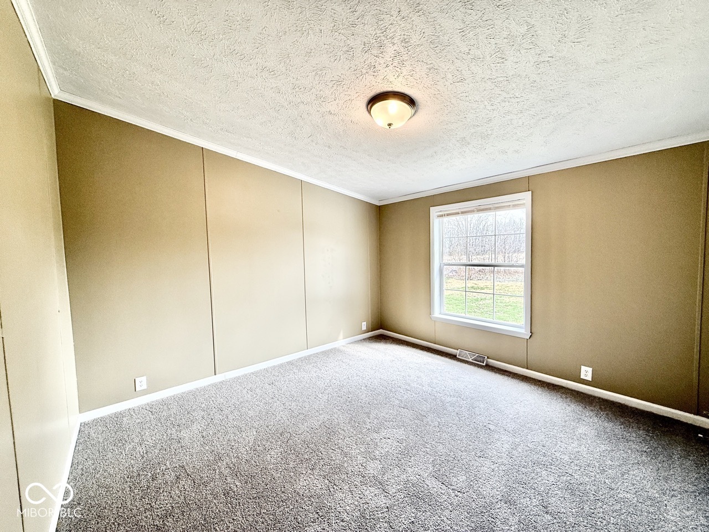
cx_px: 354
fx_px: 287
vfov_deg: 85.7
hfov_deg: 102.1
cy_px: 266
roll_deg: +2.1
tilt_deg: -1.6
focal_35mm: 14
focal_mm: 2.22
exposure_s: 1/120
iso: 64
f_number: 2.2
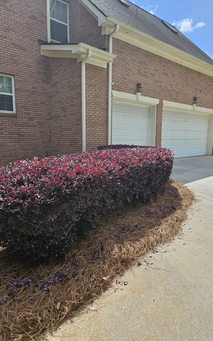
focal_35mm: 25
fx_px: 232
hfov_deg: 49.2
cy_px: 173
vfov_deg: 72.5
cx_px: 93
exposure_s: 1/2000
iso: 50
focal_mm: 5.4
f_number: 1.8
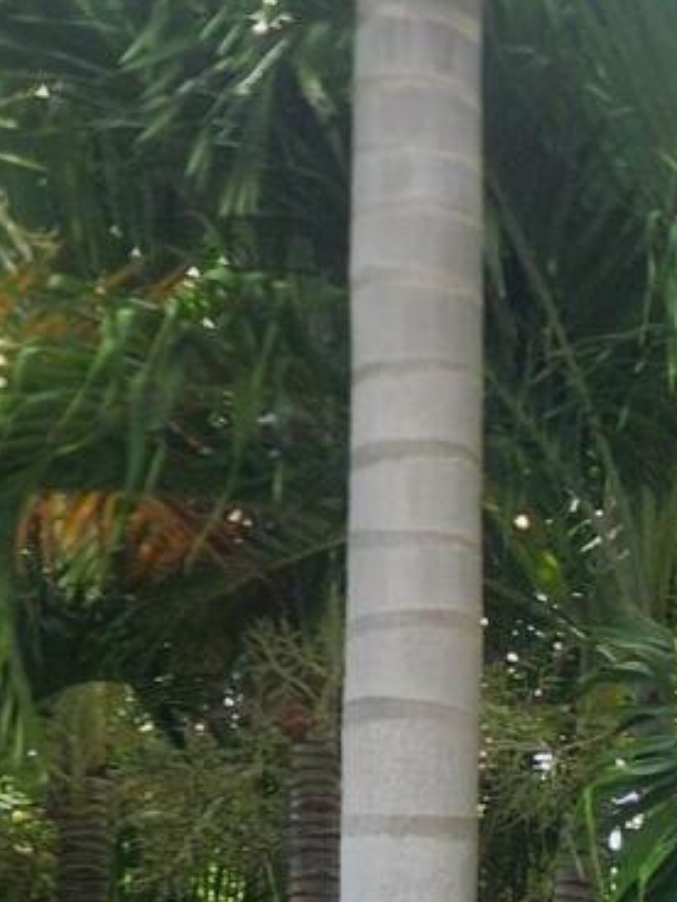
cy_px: 1088
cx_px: 1396
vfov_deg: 15.2
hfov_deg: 10.7
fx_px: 3260
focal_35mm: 125
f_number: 1.8
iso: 20
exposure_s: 1/1099
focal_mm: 5.4
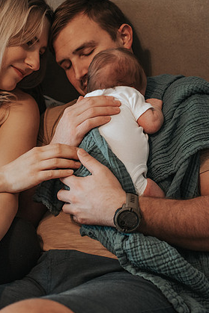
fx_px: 610
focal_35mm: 70
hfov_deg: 19.4
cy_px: 117
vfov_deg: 28.7
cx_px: 85
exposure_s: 1/250
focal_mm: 35
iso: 1000
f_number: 2.8
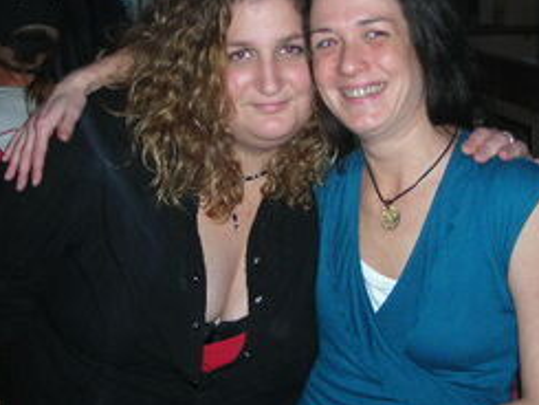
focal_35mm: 62
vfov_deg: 23.5
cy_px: 130
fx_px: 966
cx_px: 257
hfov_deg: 31.2
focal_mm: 6.3
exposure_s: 1/60.1
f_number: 3.2
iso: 68
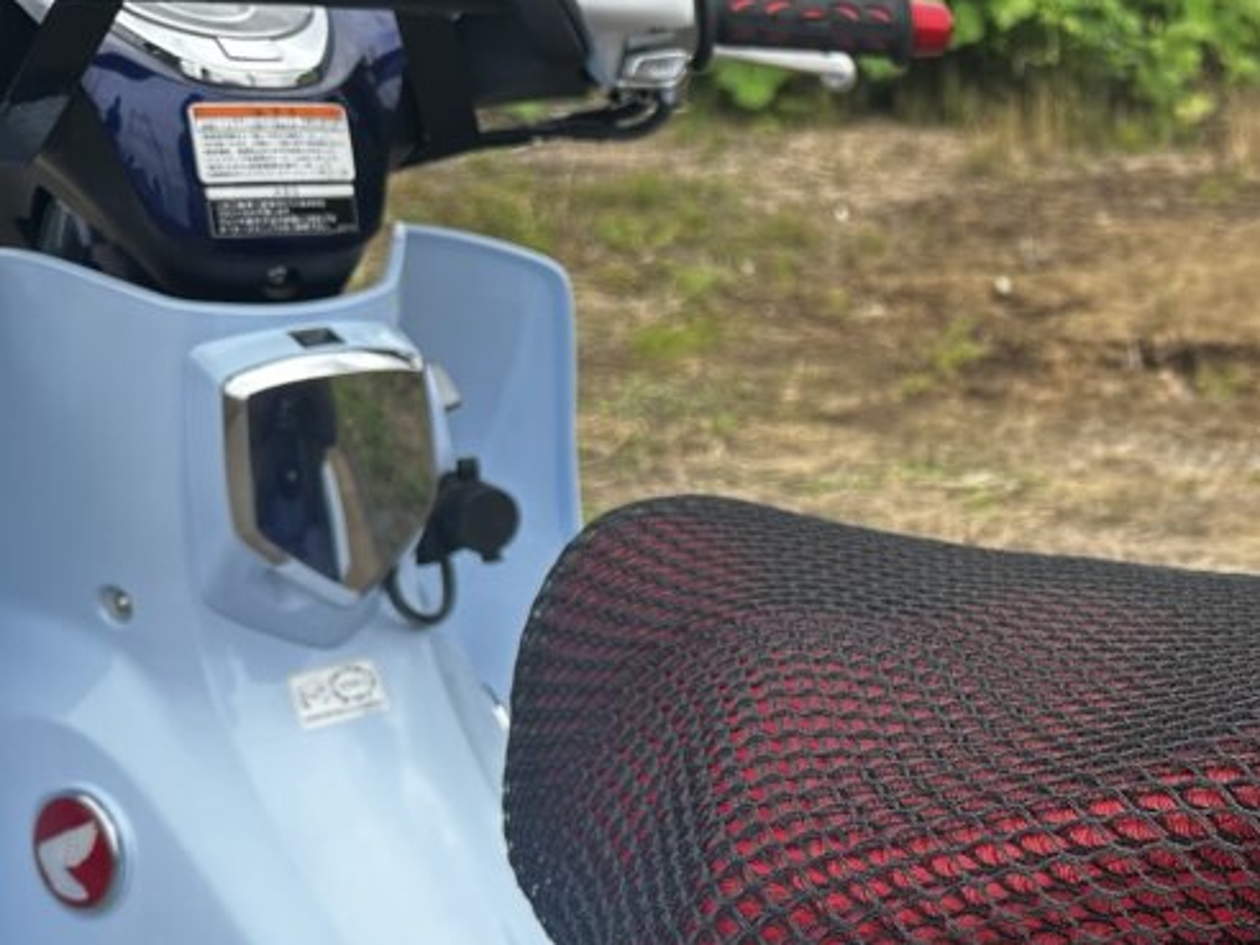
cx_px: 1147
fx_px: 1820
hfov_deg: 35.8
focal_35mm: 50
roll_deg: -0.3
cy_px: 727
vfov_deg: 28.6
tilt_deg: -22.6
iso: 80
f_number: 1.78
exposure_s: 1/1083
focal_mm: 6.86
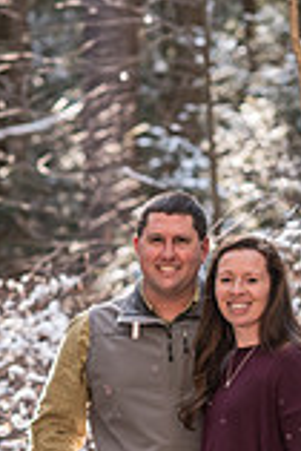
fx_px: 3041
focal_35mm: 243
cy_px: 457
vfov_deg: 8.4
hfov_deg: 5.7
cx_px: 209
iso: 800
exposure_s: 1/250
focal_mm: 85
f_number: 3.2
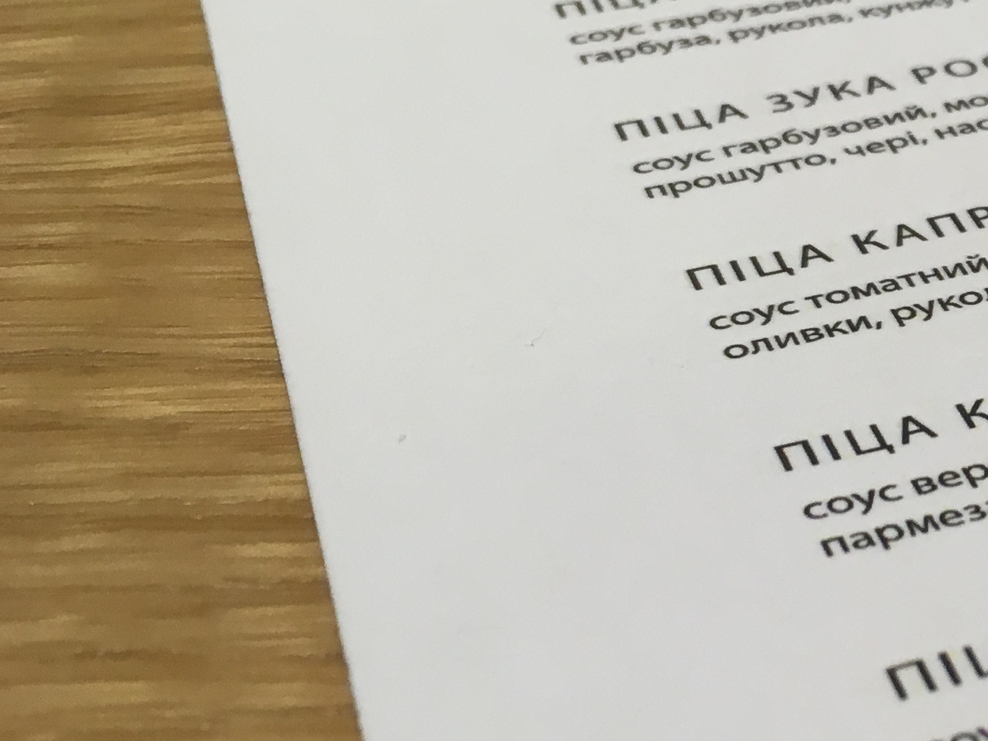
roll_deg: -2.9
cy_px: 316
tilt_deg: -31.2
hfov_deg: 22.2
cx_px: 1274
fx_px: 2255
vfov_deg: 18.7
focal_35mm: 79
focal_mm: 4.15
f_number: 2.2
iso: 25
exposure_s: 1/33
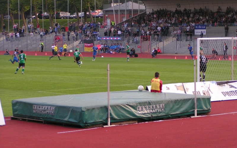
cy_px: 66
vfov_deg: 10.3
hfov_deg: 16.4
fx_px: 820
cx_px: 118
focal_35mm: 127
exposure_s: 1/125
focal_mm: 18.2
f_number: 3.5
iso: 64
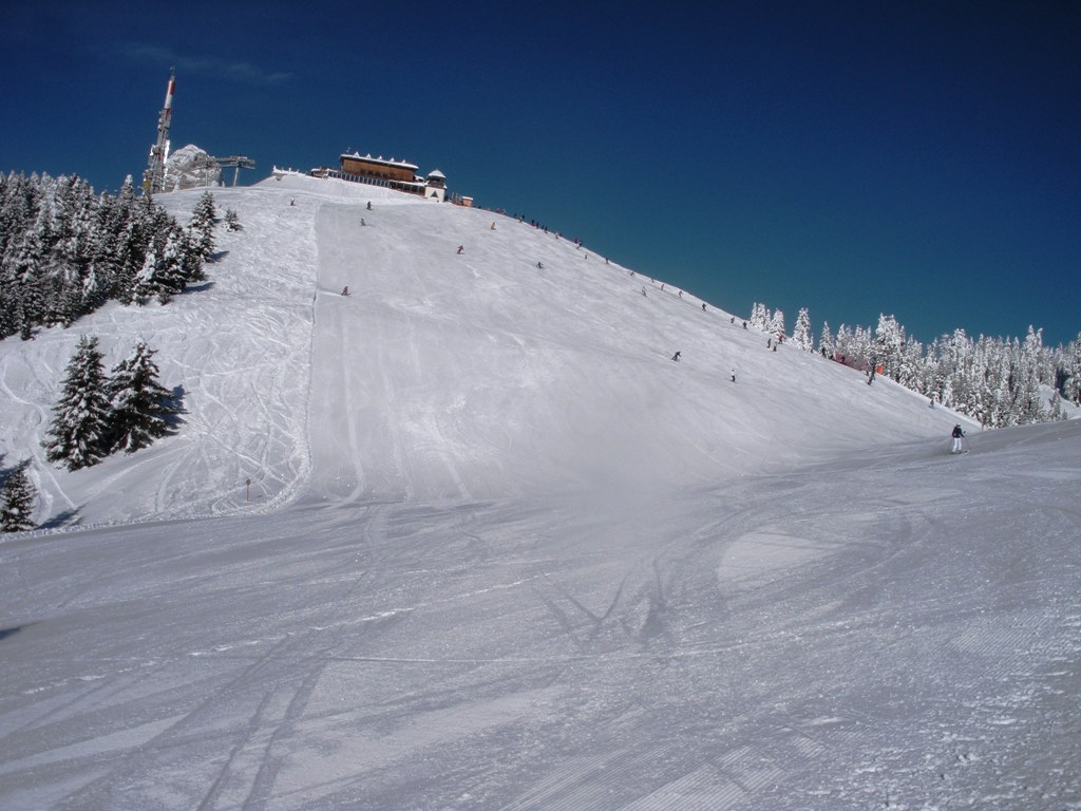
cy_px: 406
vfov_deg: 39.7
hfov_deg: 51.4
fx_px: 1124
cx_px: 540
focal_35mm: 36
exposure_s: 1/1272
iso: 64
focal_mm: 6.3
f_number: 5.6
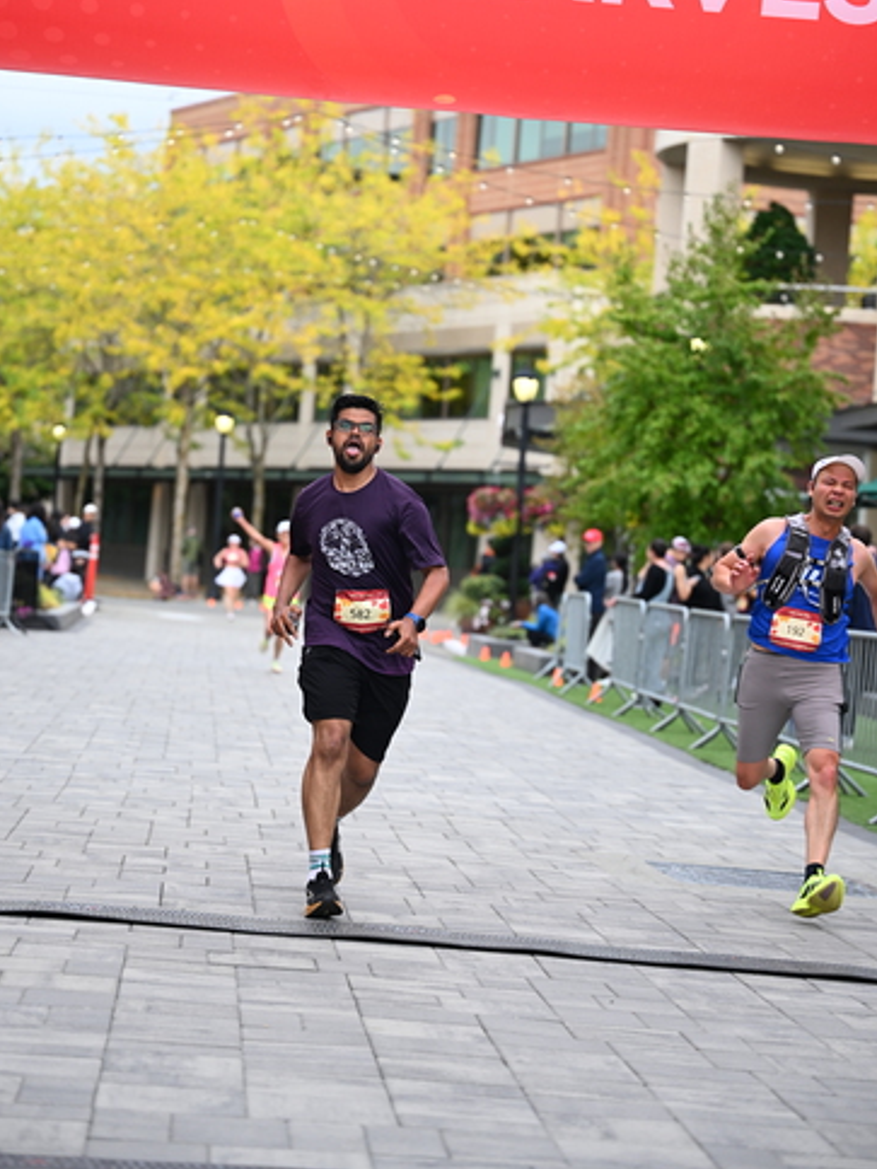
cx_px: 436
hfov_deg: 15.7
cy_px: 519
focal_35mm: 94
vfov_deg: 20.9
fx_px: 3175
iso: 640
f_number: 2.8
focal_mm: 86
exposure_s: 1/2000
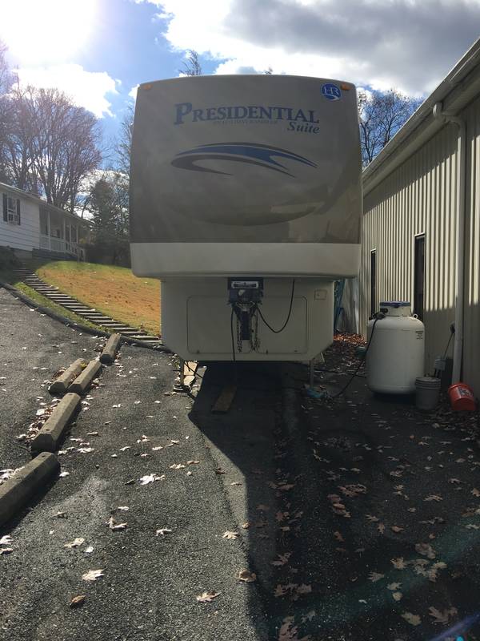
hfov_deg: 48.2
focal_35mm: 29
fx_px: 536
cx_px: 240
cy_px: 320
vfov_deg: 61.7
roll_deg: +0.9
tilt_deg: -1.5
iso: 25
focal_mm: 4.15
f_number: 2.2
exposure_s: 1/1832
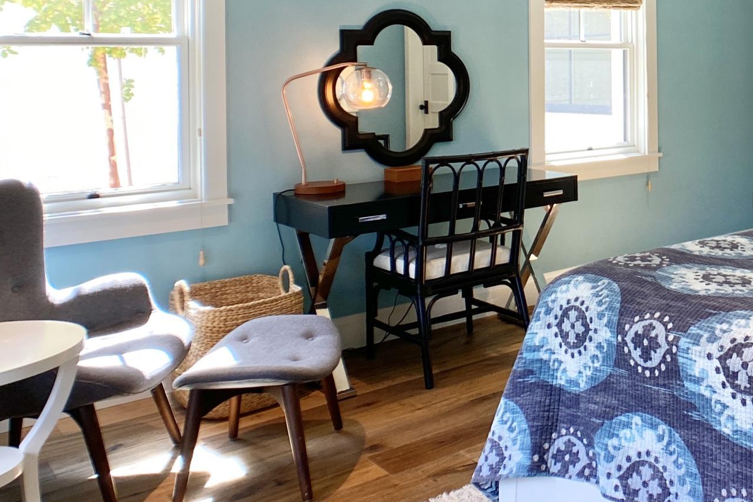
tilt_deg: -0.3
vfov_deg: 21.2
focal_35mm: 63
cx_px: 701
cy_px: 63
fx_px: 1317
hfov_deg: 30.3
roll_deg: +1.0
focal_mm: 4.25
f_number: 1.8
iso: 100
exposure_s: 1/120
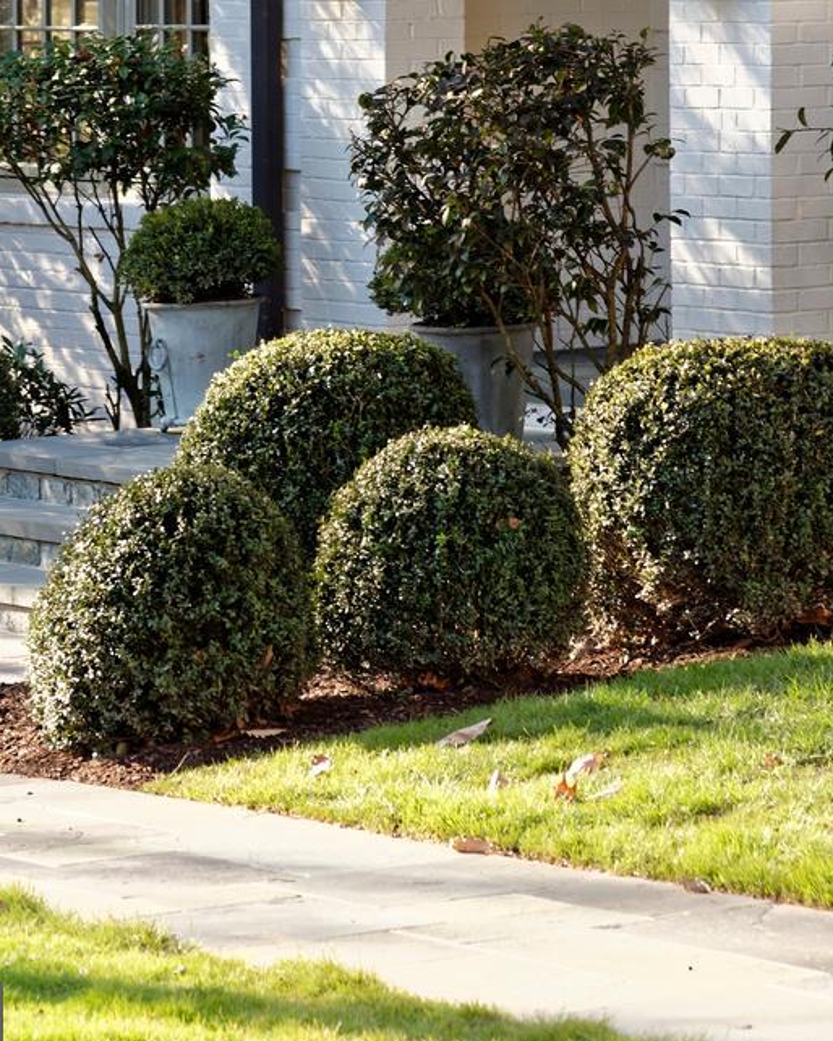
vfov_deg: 8.7
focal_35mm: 220
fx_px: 6777
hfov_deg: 7.0
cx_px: 429
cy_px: -130
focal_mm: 98
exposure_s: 1/125
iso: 320
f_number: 5
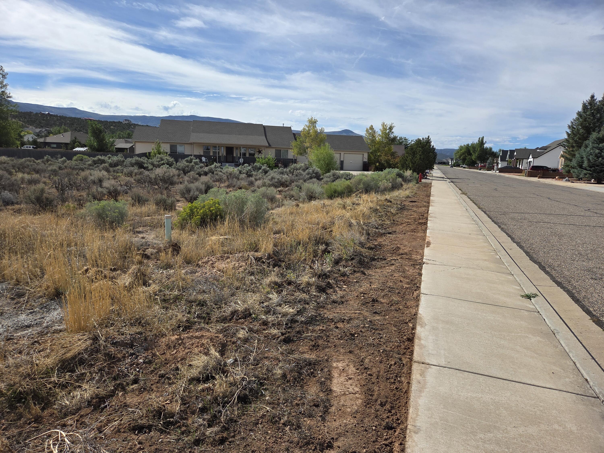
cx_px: 302
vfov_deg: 58.9
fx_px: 401
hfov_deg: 73.9
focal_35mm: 23
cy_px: 226
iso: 80
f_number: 1.8
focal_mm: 5.4
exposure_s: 1/7891
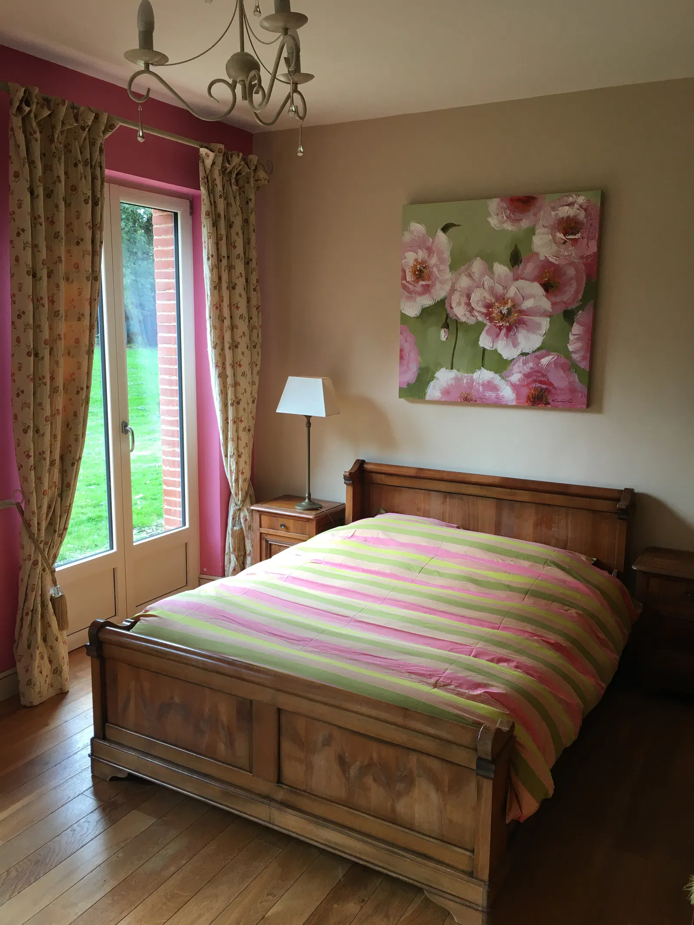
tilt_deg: -9.7
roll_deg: +0.0
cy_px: 462
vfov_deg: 61.7
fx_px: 775
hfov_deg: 48.2
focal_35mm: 29
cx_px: 347
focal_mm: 4.15
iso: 25
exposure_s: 1/33
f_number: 2.2
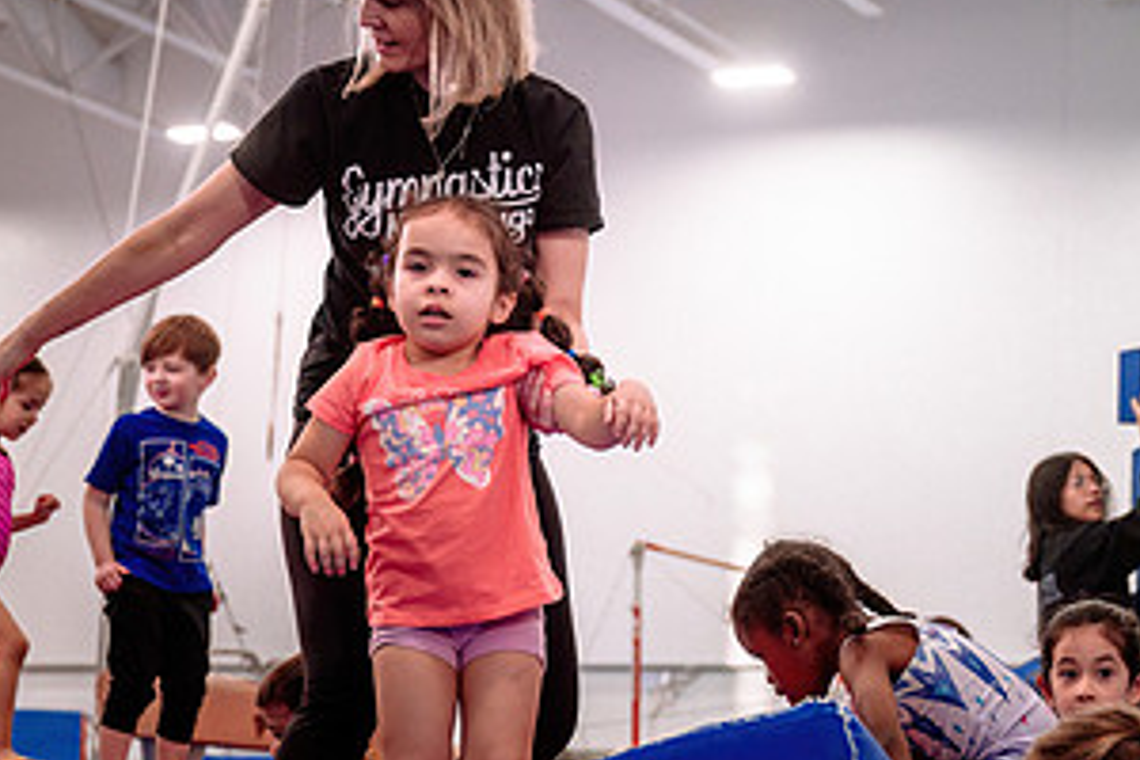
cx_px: 1050
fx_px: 2850
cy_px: 502
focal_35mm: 90
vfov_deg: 15.2
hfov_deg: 22.0
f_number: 2.8
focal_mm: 43
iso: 1600
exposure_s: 1/400
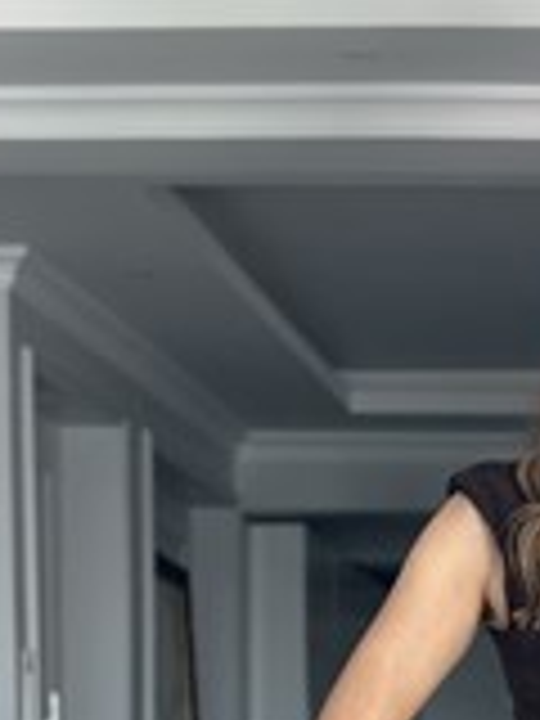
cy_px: 1098
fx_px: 3162
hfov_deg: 9.6
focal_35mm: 152
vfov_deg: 12.3
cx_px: 648
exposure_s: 1/121
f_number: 1.78
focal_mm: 6.86
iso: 125
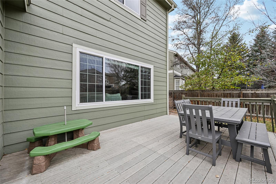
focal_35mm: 14
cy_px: 92
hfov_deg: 104.3
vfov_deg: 81.2
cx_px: 138
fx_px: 107
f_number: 8
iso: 64
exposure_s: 1/40
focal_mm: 14
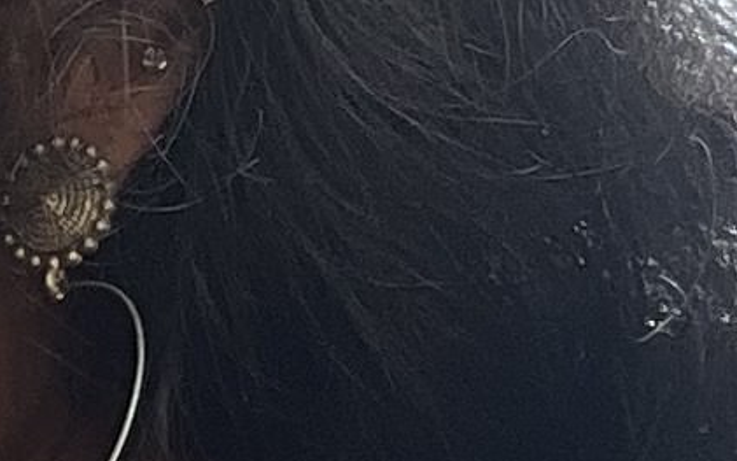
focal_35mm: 233
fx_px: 4679
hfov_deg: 9.0
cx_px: 320
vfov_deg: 5.6
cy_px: 287
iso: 40
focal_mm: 2.71
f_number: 2.2
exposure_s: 1/121
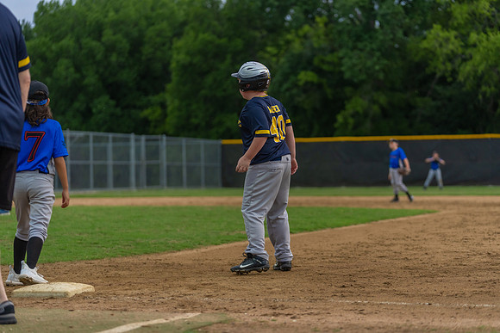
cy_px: 166
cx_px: 250
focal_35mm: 105
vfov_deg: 13.0
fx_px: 1459
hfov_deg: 19.5
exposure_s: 1/1000
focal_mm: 105
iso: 1000
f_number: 2.8
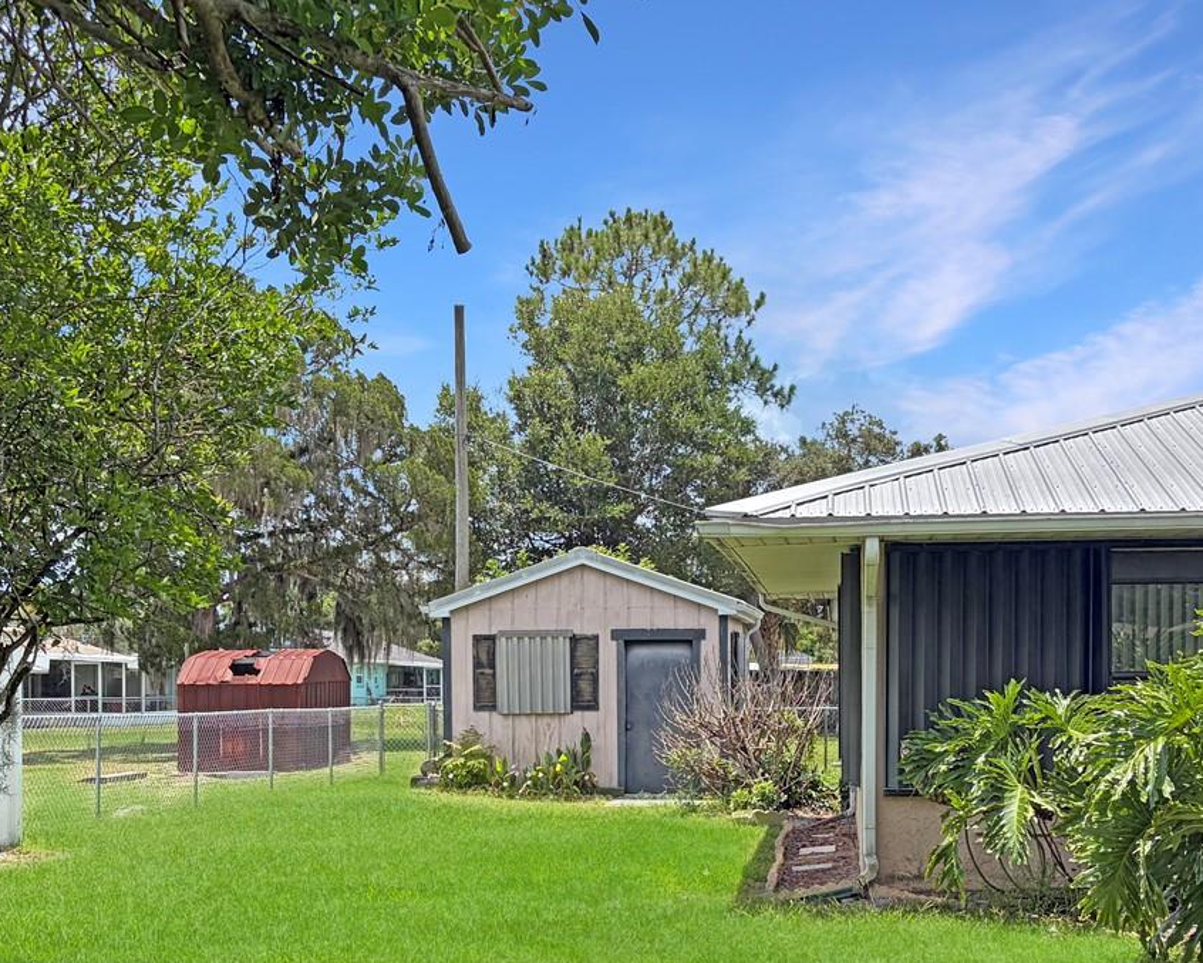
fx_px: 1709
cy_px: 738
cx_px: 619
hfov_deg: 38.8
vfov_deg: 30.8
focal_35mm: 48
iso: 50
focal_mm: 5.96
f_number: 1.6
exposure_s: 1/2865
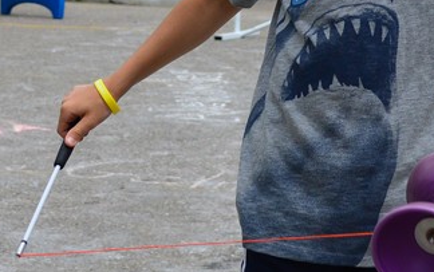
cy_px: -6
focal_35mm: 193
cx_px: 236
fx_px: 2284
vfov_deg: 6.8
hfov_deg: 10.9
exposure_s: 1/1000
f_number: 5.3
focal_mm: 40
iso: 250
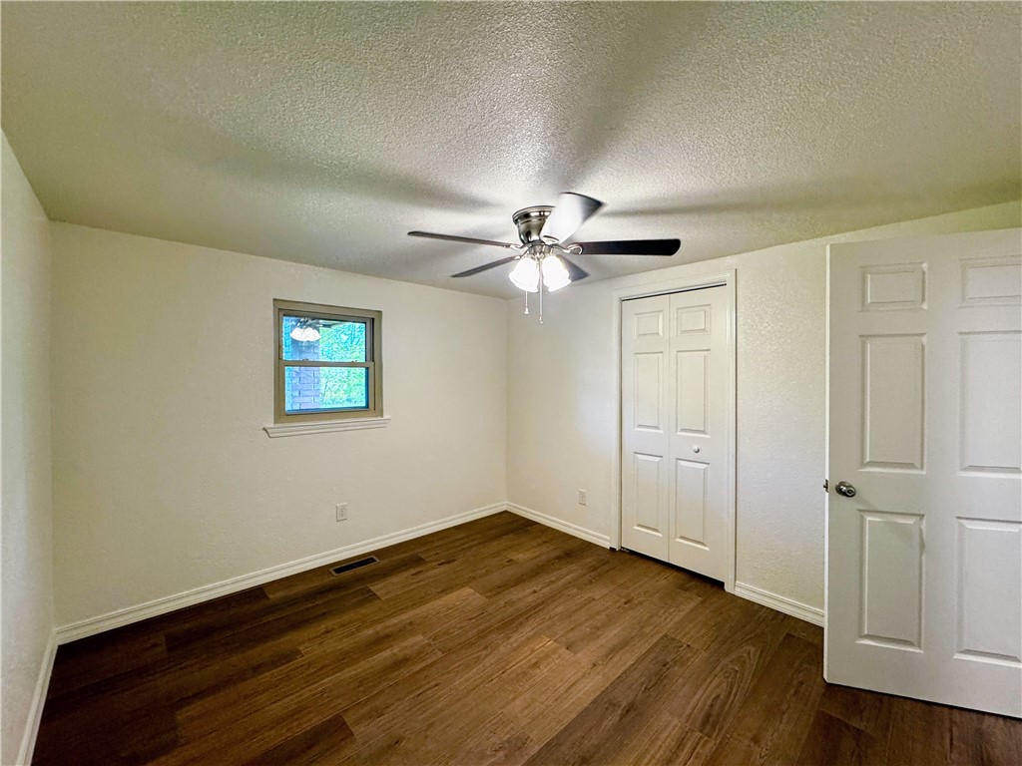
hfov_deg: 102.1
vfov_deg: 85.7
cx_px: 511
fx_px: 413
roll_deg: -0.1
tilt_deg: -0.8
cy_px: 383
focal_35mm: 14
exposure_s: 1/120
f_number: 2.2
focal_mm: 2.22
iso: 320
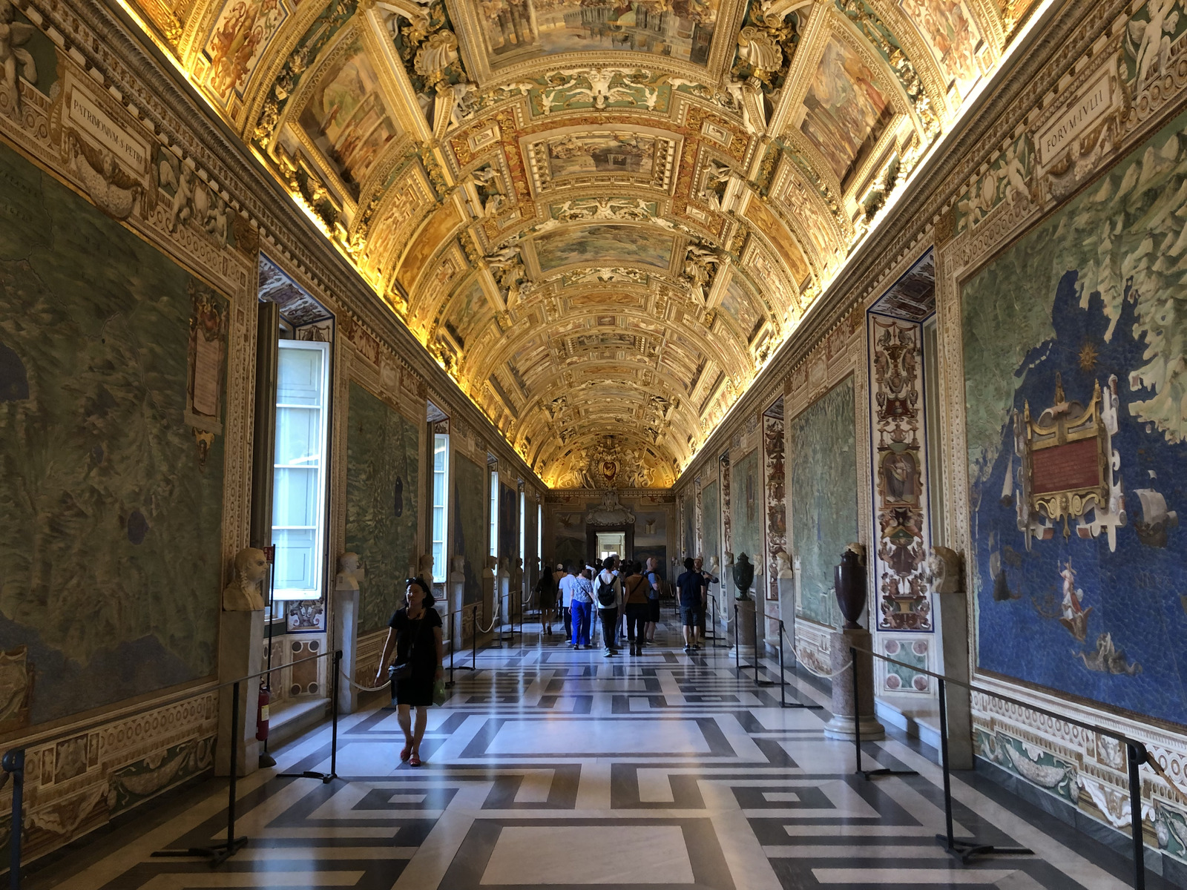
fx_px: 960
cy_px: 445
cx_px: 594
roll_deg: +0.7
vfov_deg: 49.7
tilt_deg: +6.6
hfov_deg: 63.4
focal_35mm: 28
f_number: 1.8
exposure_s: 1/17
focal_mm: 4
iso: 64
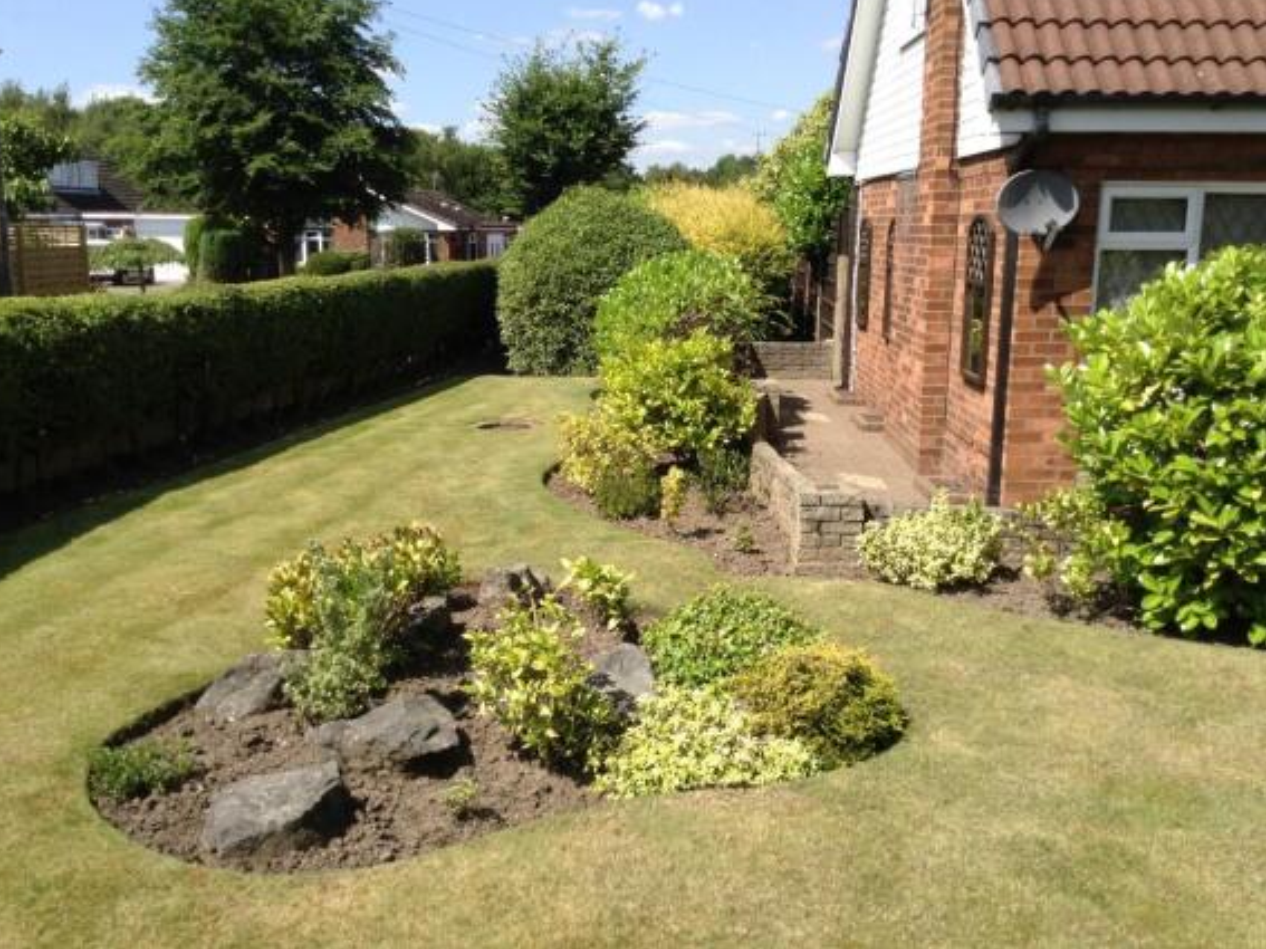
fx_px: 1243
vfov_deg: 41.8
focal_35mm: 34
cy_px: 463
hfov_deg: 54.0
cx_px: 617
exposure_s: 1/840
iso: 32
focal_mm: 3.3
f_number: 2.4
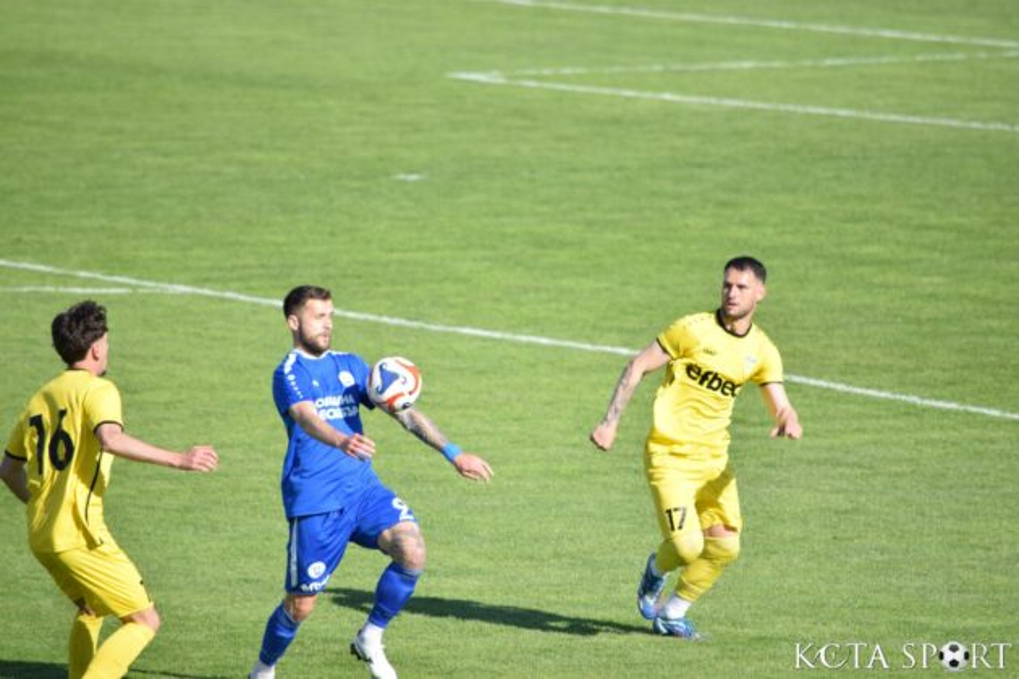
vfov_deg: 3.1
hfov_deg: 4.6
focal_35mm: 450
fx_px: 12737
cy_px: 340
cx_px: 510
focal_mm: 300
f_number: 5.6
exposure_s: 1/1000
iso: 400
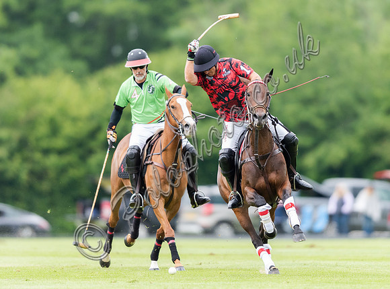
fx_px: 8017
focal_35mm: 715
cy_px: 102
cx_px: 212
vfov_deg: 2.1
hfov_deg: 2.8
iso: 640
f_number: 2.8
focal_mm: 400
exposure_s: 1/2500
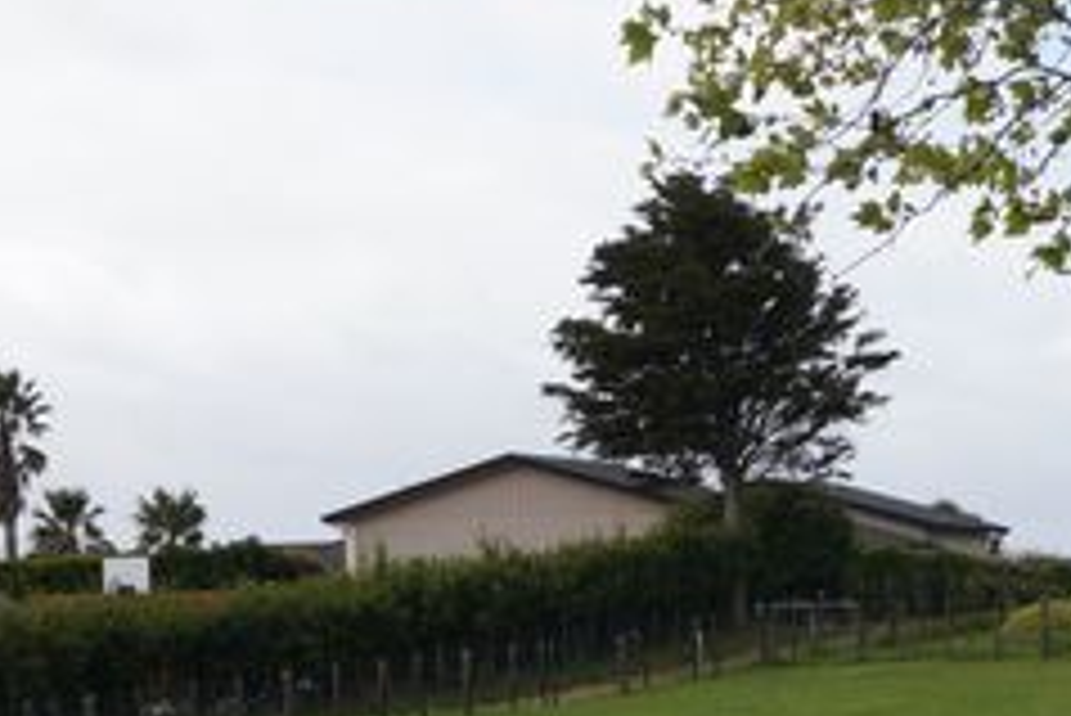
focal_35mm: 116
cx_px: 752
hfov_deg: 17.6
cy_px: 806
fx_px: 3453
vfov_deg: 11.6
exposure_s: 1/250
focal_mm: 24
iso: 100
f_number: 8
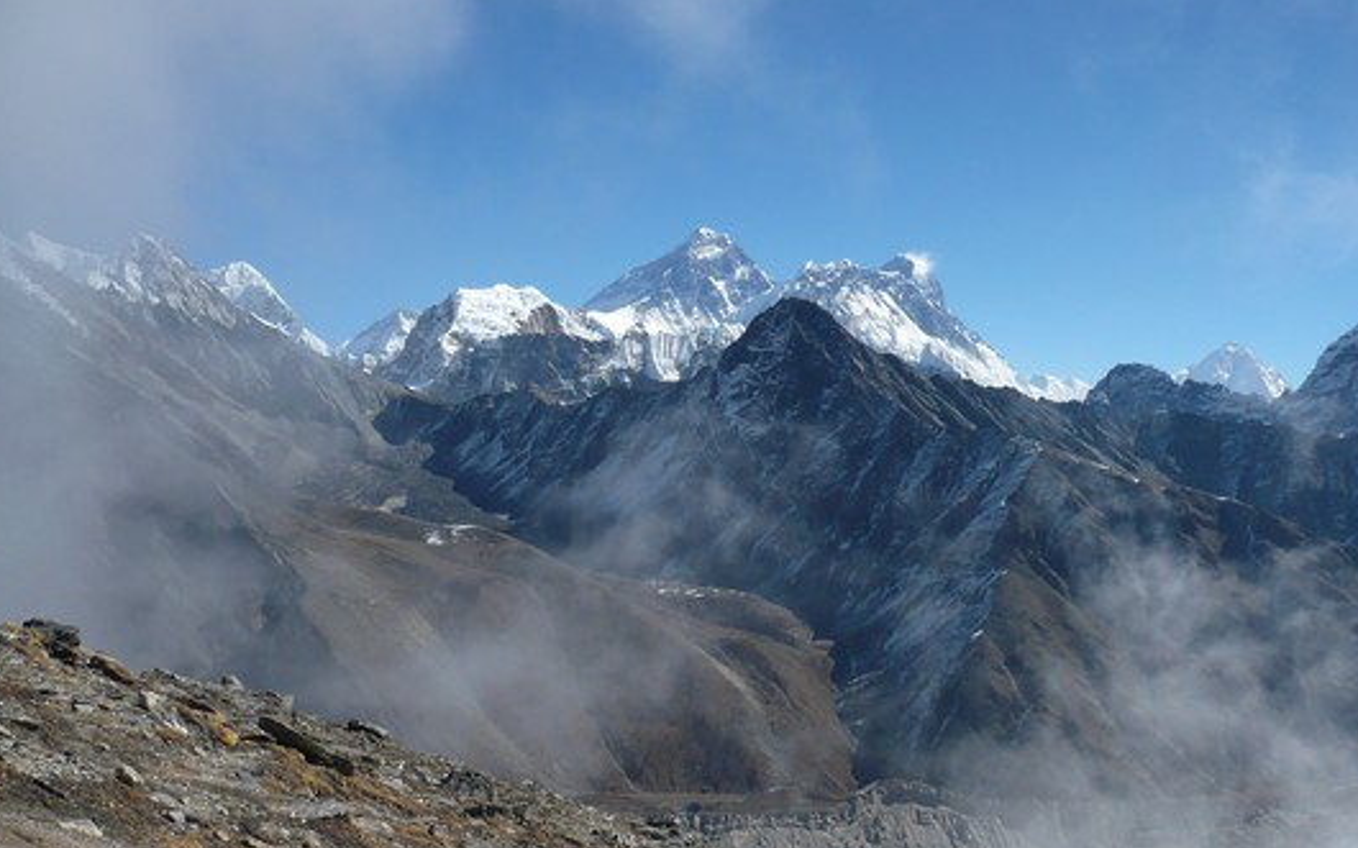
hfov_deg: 47.2
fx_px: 1554
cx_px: 733
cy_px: 507
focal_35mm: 42
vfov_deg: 30.4
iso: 100
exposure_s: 1/400
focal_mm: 5.8
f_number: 8
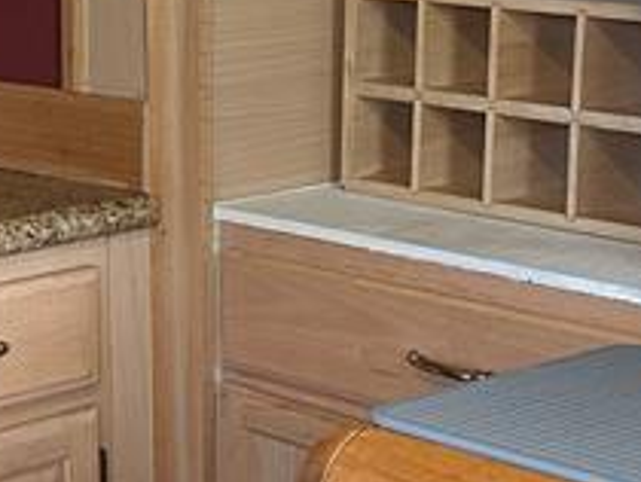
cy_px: 247
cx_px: 150
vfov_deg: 12.7
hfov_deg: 16.7
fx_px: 2169
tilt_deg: -11.9
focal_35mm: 117
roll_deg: +0.5
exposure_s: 1/60
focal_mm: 6.86
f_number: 1.78
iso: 400
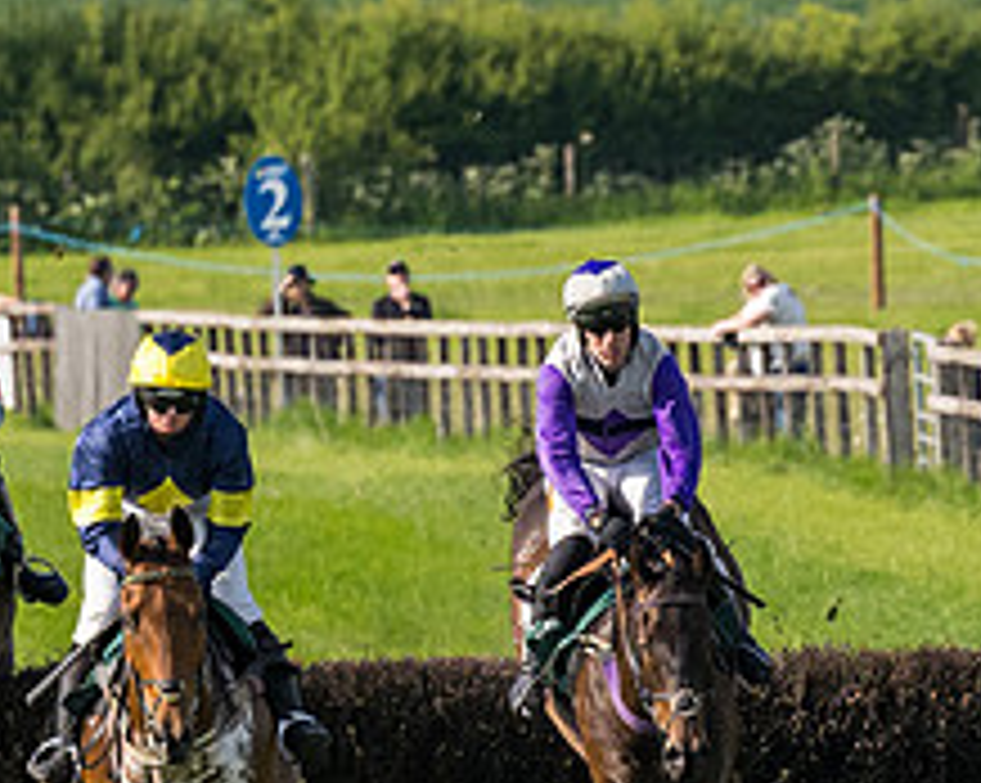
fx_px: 34200
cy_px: 892
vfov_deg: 1.3
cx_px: 349
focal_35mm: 1179
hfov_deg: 1.6
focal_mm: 170
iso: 500
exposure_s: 1/4000
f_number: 4
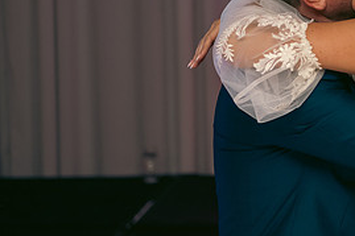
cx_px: 318
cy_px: 71
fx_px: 1488
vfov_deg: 9.1
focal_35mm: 151
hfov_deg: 13.5
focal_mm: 70
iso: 640
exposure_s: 1/160
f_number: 3.5
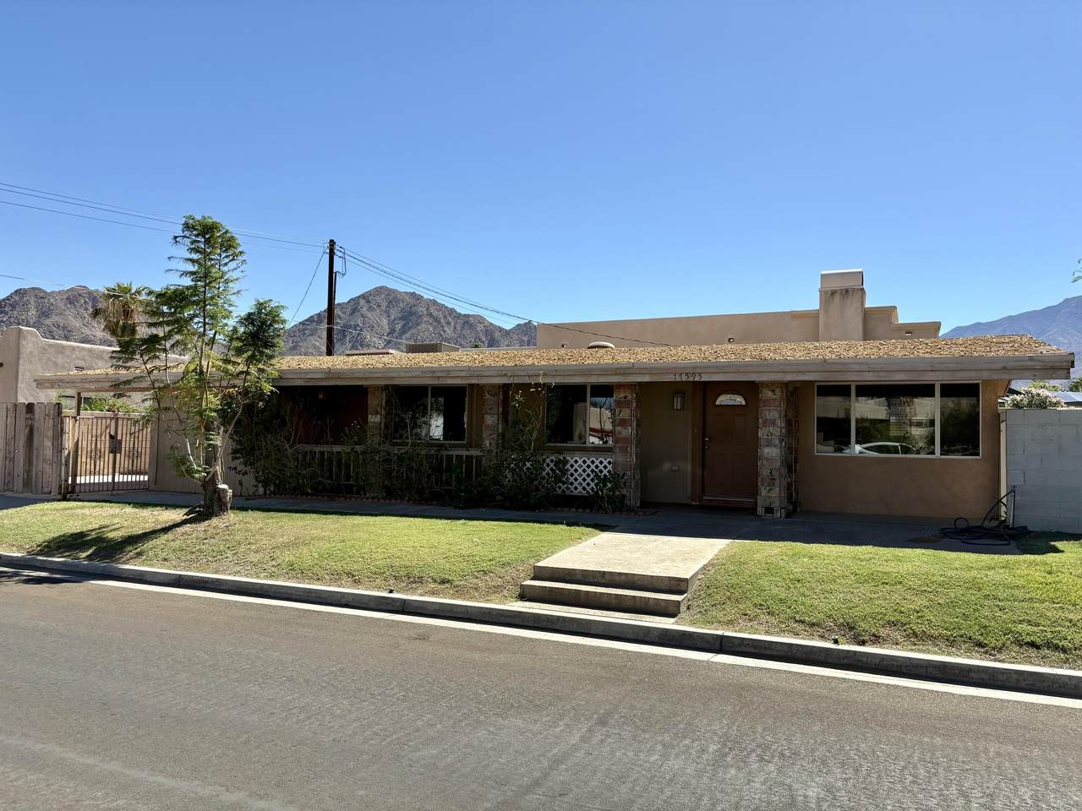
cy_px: 406
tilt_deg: +3.0
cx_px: 541
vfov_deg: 53.1
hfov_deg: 67.3
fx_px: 813
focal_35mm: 26
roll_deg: -0.5
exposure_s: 1/3623
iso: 50
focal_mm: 5.96
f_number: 1.6
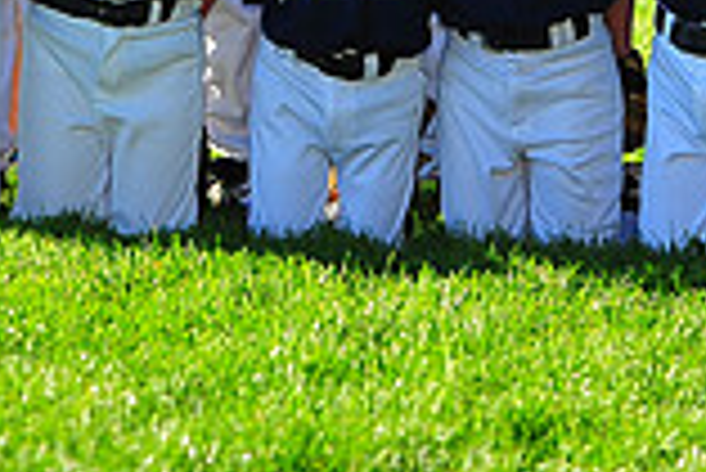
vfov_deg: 3.7
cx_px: 414
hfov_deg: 5.6
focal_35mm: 369
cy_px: -387
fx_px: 7243
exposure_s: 1/800
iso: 200
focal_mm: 100
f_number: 4
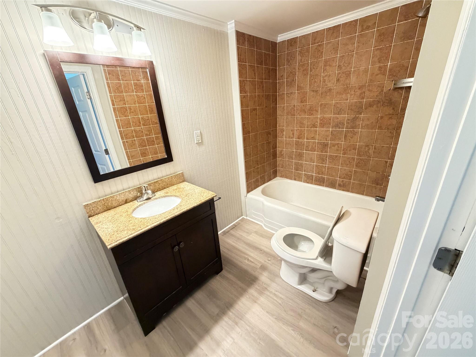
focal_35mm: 14
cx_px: 238
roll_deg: +4.6
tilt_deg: -20.3
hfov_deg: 102.1
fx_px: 193
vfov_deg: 85.7
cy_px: 178
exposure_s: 1/60
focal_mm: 2.22
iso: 640
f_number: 2.2
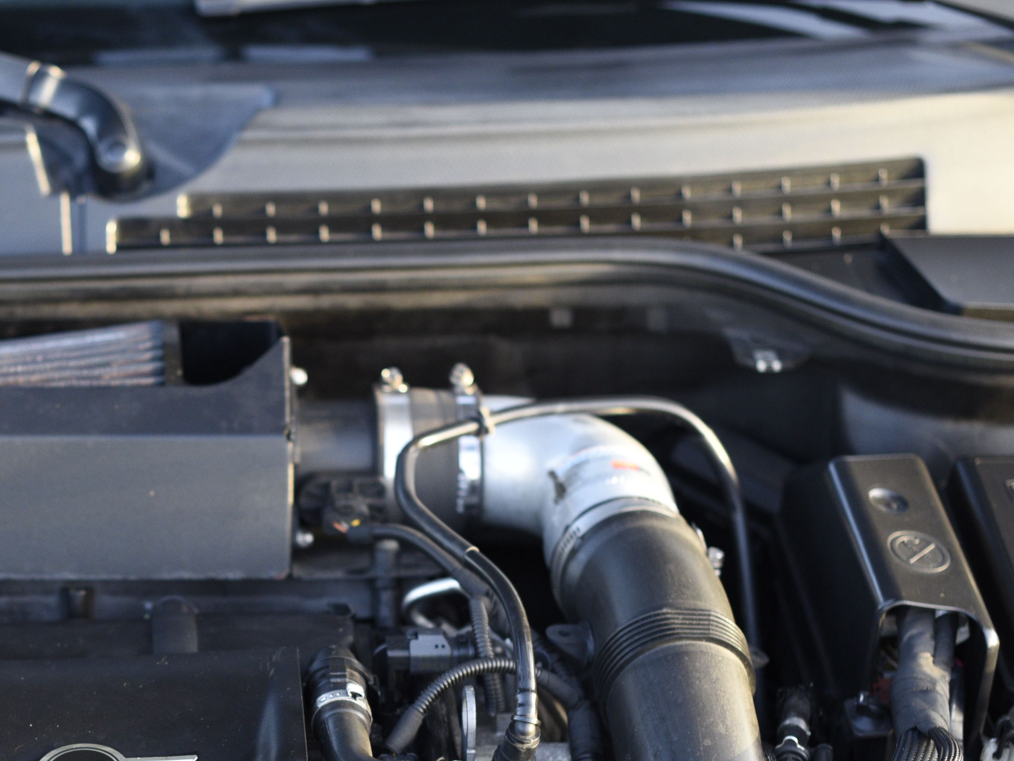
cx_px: 149
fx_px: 3017
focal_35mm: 103
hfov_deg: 18.8
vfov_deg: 14.2
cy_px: 673
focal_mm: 50
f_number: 2.8
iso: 1000
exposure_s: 1/500
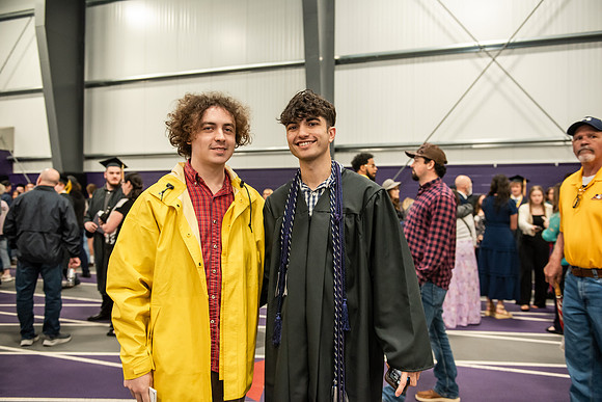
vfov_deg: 42.3
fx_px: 518
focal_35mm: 31
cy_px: 201
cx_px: 301
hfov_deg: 60.3
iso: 2500
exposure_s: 1/200
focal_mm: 31
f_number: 3.5
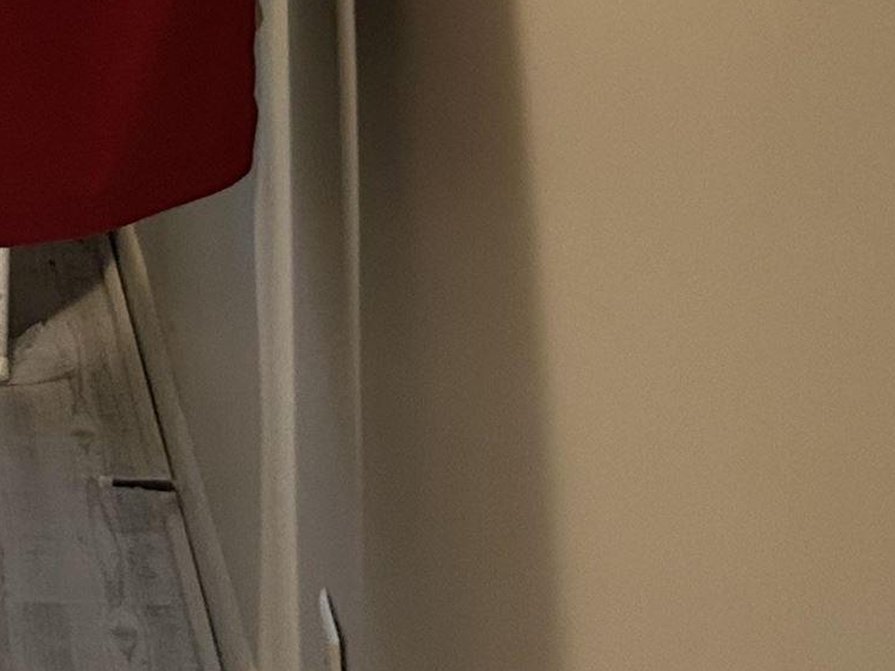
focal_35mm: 106
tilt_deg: -5.0
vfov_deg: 12.8
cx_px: -573
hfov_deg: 16.4
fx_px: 2740
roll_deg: +2.8
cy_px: -487
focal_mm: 5.7
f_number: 1.5
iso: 320
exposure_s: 1/60
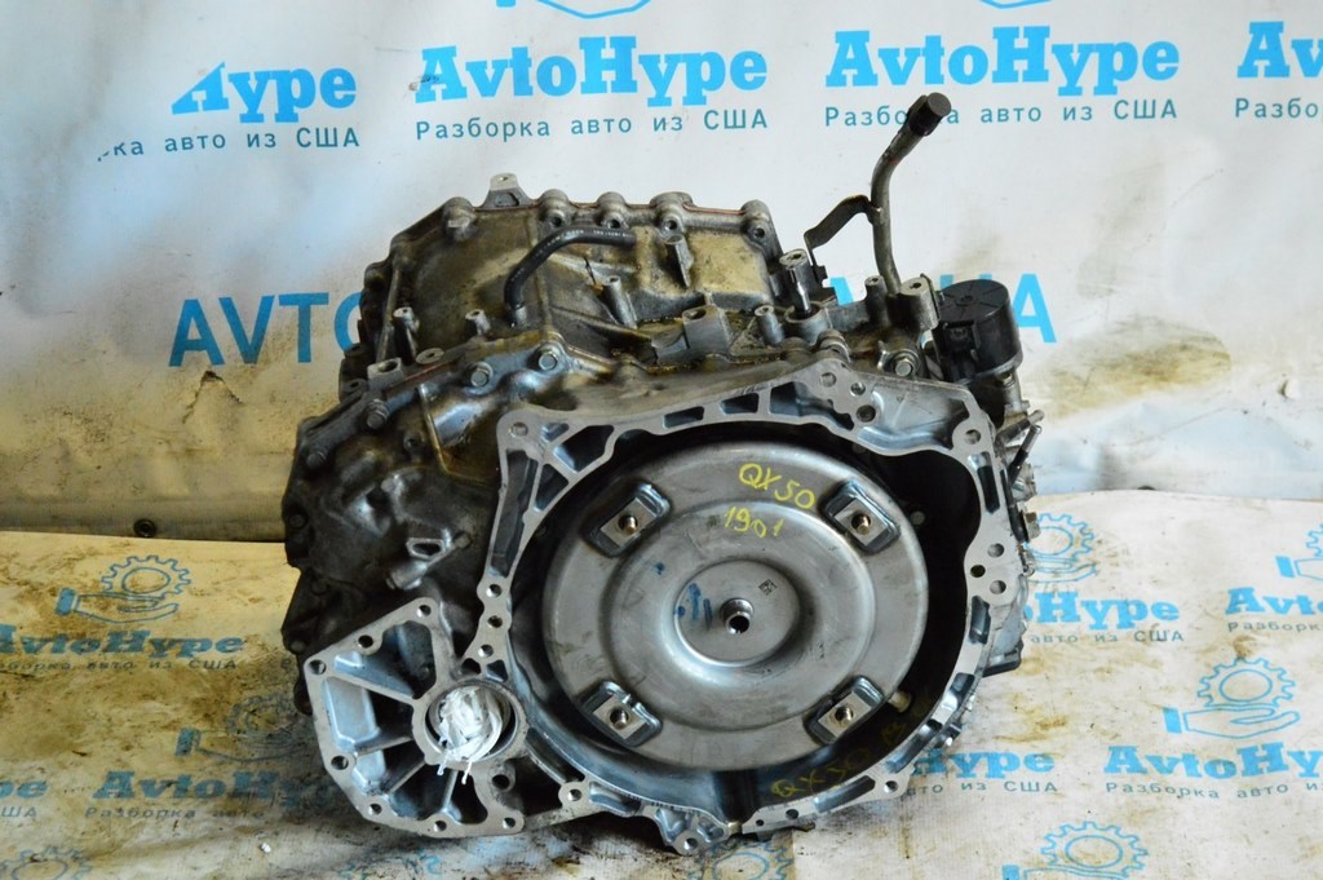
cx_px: 662
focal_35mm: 82
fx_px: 3029
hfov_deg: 24.6
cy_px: 440
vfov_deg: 16.5
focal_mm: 55
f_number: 6.3
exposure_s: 1/250
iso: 6400
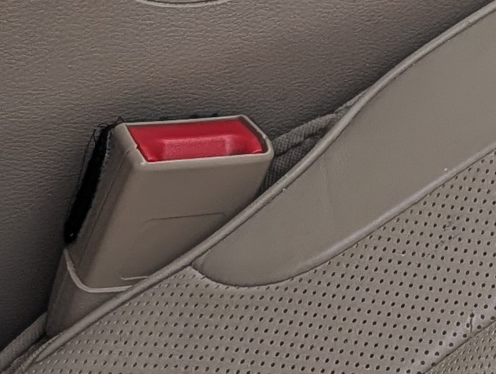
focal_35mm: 155
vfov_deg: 8.6
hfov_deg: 9.5
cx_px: 1566
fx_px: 2224
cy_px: -585
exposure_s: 1/4926
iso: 19
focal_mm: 6.9
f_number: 1.68
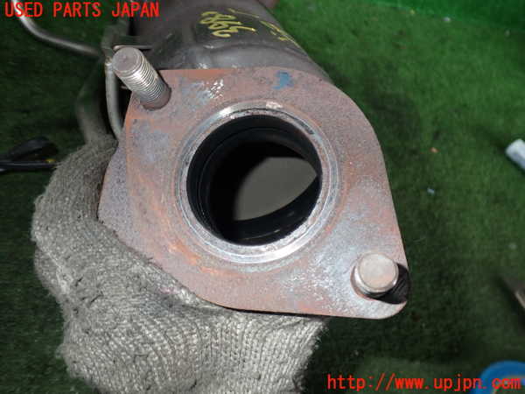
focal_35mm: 30
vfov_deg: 46.8
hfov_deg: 60.0
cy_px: 197
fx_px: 455
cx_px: 262
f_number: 6.3
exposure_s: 1/30
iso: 200
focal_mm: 5.4
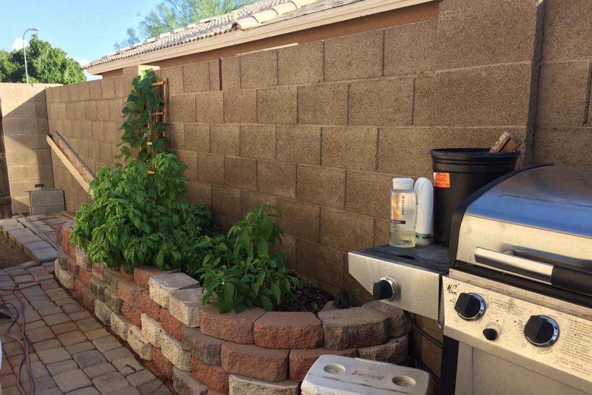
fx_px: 510
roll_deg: -0.4
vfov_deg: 42.3
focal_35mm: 31
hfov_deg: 60.3
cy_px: 221
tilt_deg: -14.2
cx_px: 292
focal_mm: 4.15
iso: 32
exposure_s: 1/586
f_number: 2.2
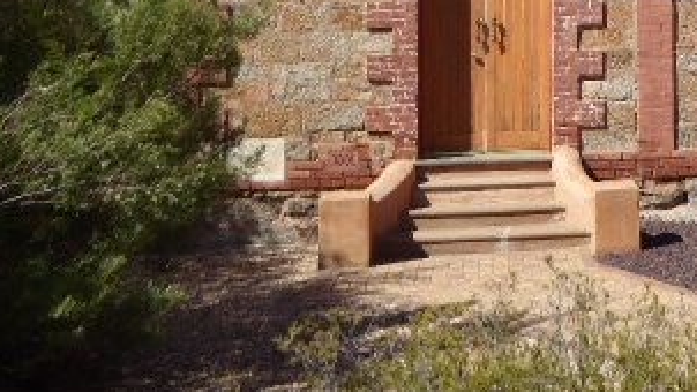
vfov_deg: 17.1
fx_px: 1238
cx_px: 695
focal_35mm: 67
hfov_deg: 29.4
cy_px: -92
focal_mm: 5
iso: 80
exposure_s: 1/800
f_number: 3.5
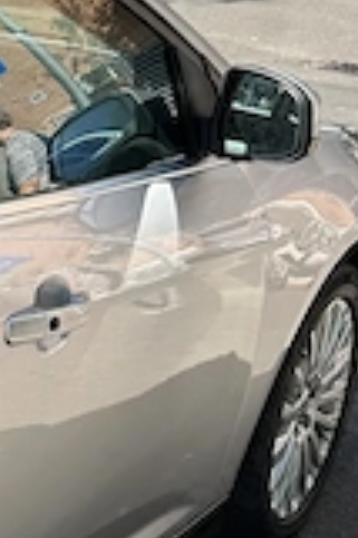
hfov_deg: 12.2
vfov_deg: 20.0
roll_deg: -0.8
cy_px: 424
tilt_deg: -23.0
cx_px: -328
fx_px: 1510
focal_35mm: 101
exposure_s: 1/1124
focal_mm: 5.7
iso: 50
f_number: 1.5
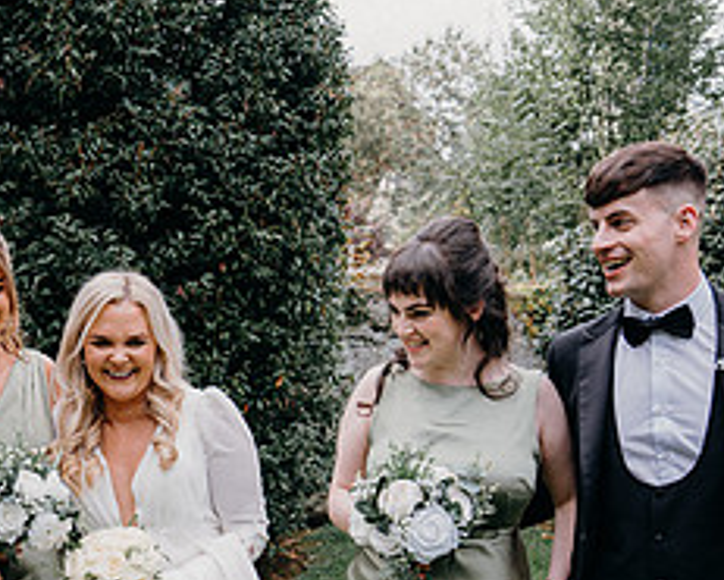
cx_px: 135
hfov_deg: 28.1
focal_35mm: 66
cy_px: 582
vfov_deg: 22.3
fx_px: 1415
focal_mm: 28
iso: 125
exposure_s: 1/200
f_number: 3.5
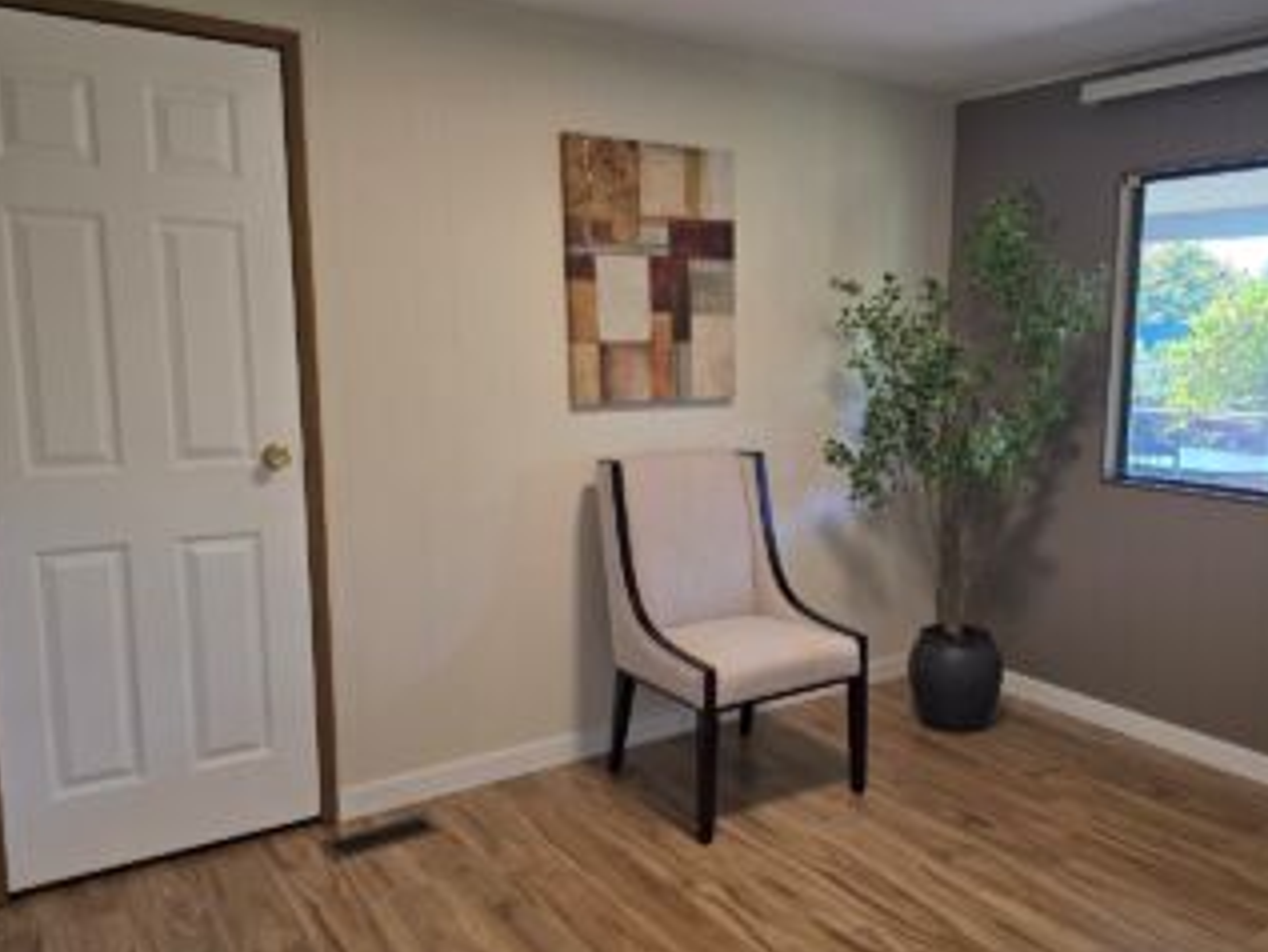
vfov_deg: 48.3
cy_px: 484
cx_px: 772
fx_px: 1063
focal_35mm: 29
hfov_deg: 61.0
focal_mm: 6.3
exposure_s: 1/120
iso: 125
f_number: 1.7
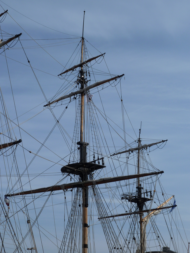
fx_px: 461
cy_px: 126
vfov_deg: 30.7
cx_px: 95
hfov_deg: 23.3
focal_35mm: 63
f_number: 5.6
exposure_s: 1/640
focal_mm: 10.3
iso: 80
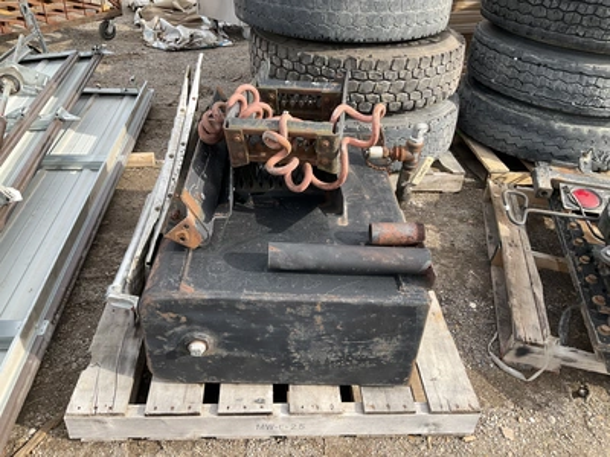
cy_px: 228
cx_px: 305
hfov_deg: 61.7
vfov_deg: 48.2
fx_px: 511
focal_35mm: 29
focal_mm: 3
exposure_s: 1/514
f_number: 1.8
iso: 25
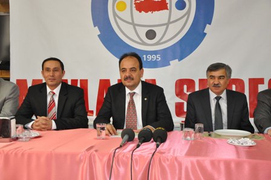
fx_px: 384
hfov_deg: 38.9
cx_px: 136
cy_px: 90
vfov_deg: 26.4
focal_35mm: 51
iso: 1600
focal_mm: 34
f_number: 5
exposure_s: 1/60
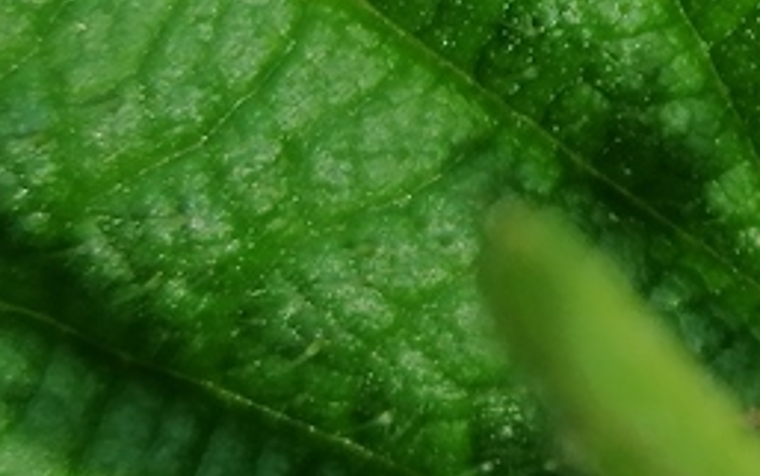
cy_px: -109
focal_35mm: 204
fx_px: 4228
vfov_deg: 6.4
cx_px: 1178
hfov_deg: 9.9
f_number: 1.8
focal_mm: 3.95
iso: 50
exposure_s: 1/136
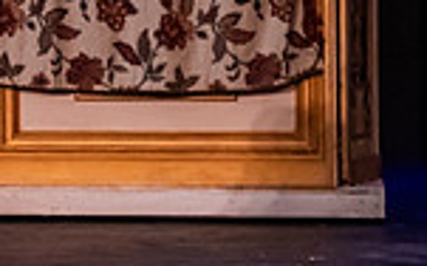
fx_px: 5475
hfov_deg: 4.4
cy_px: -112
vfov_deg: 2.8
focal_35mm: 471
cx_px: -223
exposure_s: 1/200
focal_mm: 120
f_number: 2.8
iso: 5000
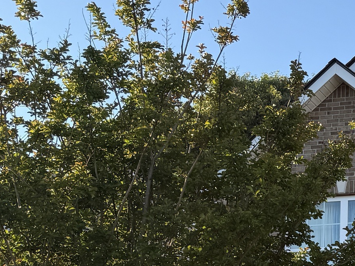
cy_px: 270
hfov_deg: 20.1
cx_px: 552
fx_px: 841
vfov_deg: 17.5
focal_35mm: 82
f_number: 1.78
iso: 80
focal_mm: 6.76
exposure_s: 1/1156
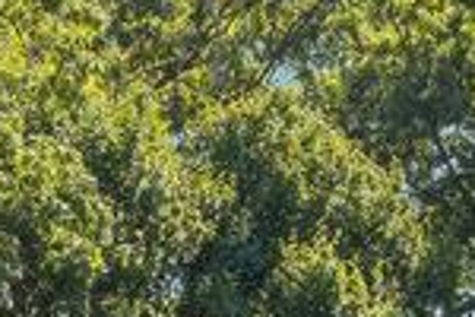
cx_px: 589
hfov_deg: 8.5
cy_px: 965
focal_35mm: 239
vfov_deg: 5.4
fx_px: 3153
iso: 200
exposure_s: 1/200
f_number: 8
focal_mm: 35
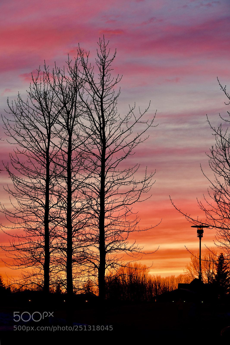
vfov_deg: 20.4
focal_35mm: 100
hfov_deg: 13.7
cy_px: 172
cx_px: 115
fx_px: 959
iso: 500
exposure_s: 1/160
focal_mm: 100
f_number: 4.8
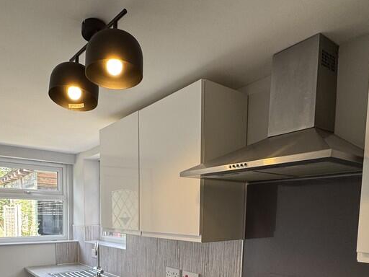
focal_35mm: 28
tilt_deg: -6.5
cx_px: 143
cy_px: 249
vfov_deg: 45.2
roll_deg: -0.6
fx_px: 298
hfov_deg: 62.7
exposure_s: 1/99
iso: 64
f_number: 2.2
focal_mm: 2.22
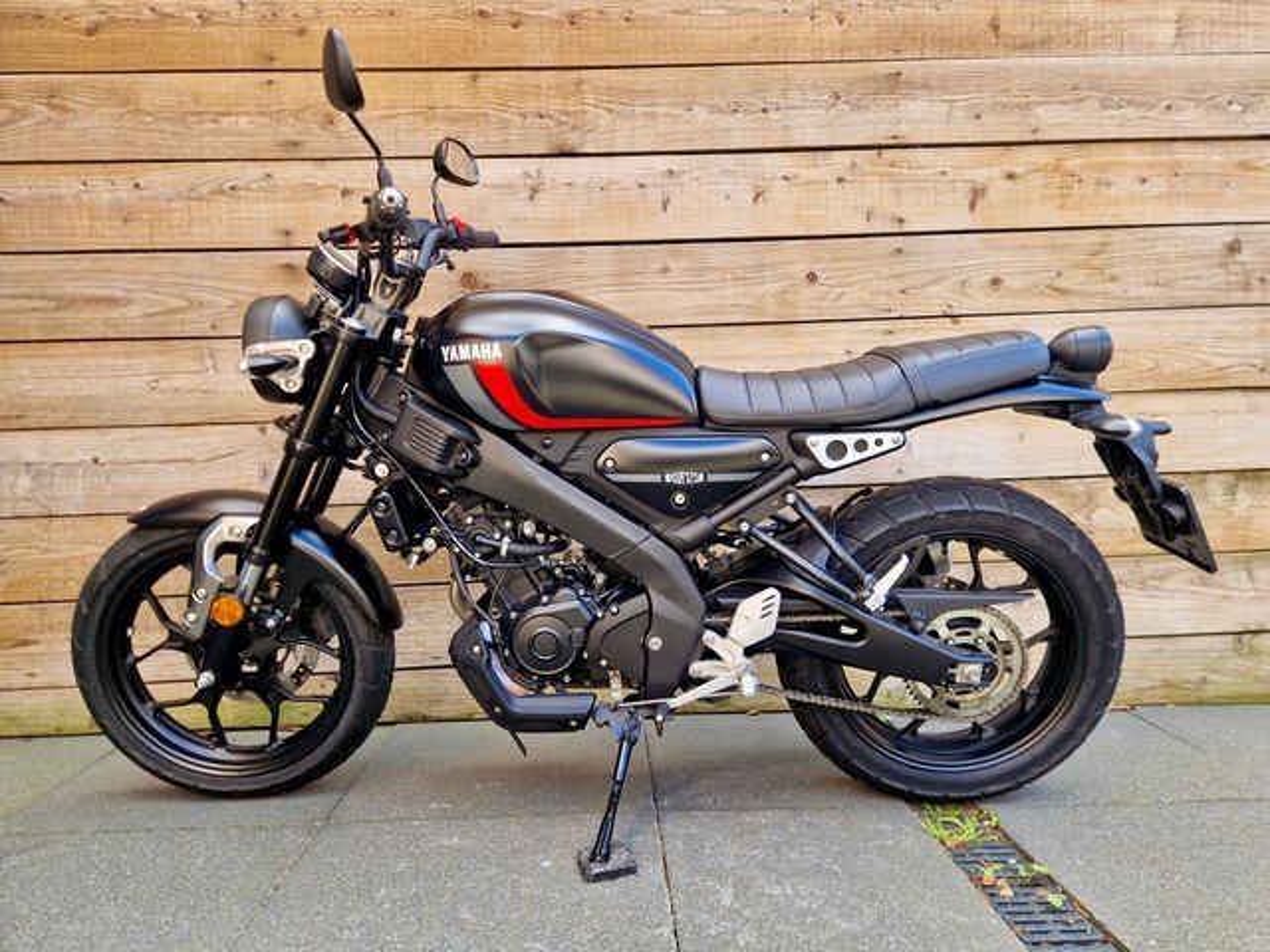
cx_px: 635
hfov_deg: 73.9
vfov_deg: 58.9
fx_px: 844
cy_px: 476
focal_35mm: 23
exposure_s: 1/180
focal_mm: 5.4
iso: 50
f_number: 1.8
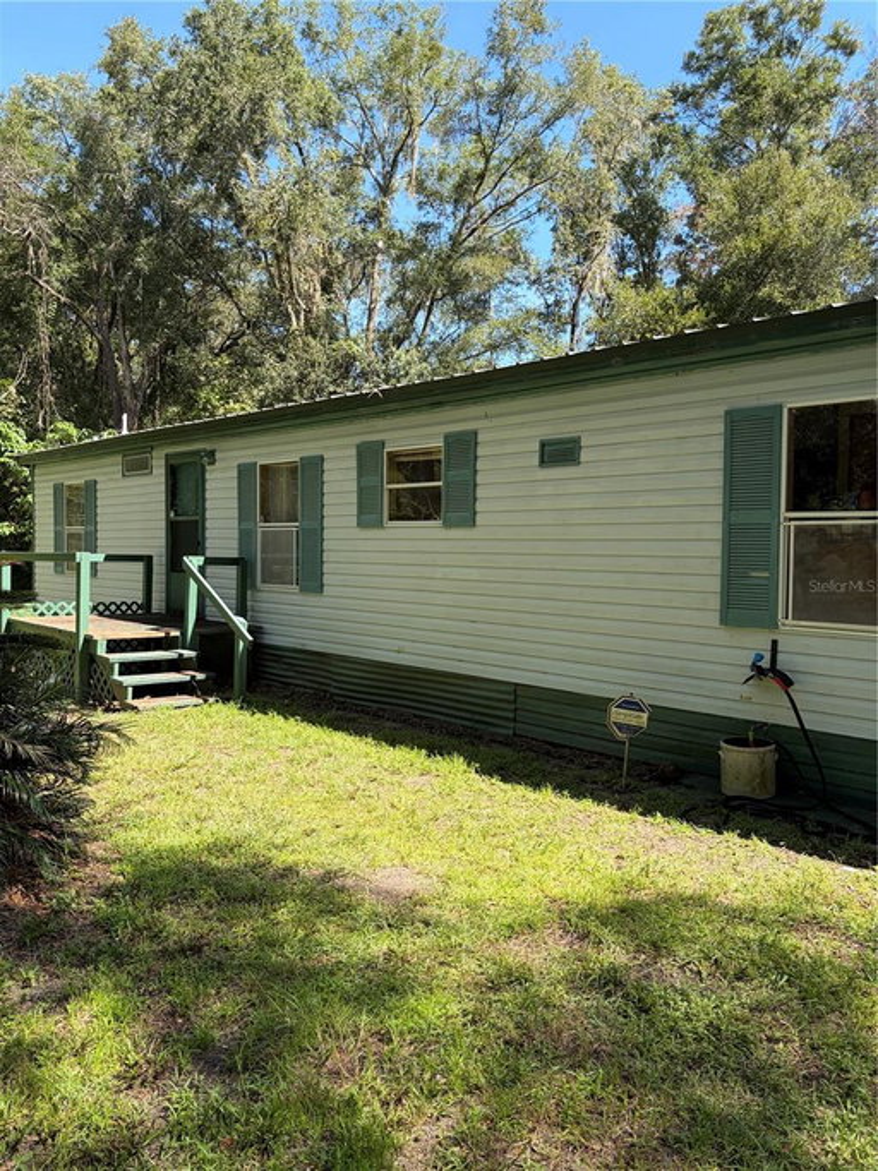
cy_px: 586
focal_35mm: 26
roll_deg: -1.8
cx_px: 439
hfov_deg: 53.0
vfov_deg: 67.3
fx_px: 880
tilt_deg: -1.5
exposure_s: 1/830
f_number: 1.6
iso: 50
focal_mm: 5.96
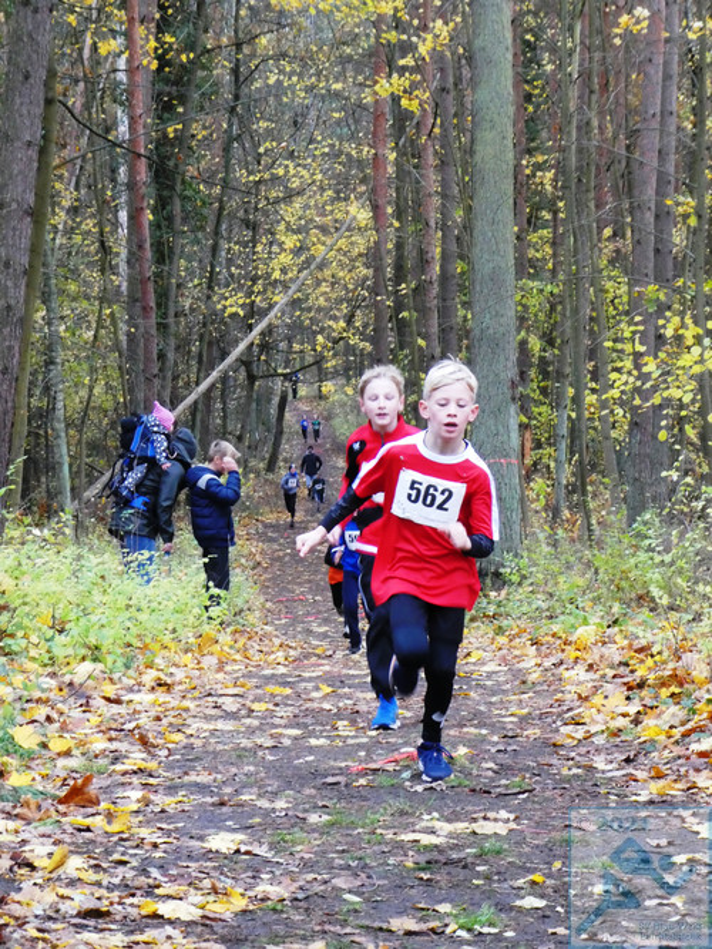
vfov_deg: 18.5
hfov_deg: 14.0
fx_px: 2905
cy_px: 474
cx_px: 356
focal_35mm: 106
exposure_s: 1/80
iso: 640
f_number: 5.1
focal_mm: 19
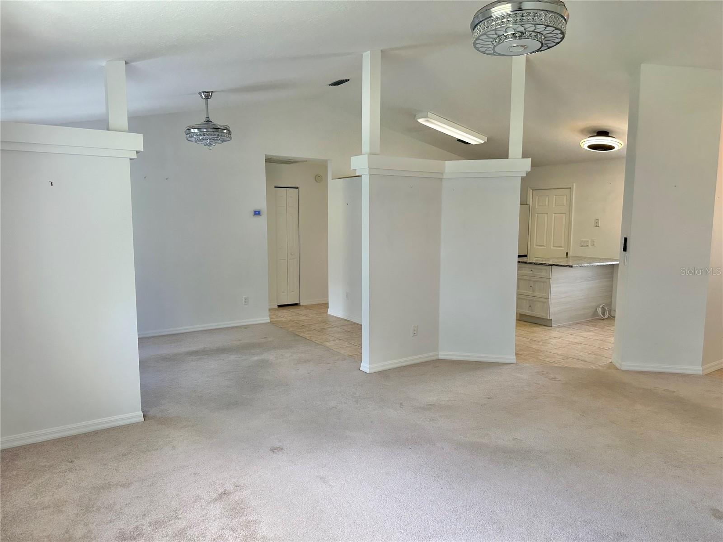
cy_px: 271
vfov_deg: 56.8
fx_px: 501
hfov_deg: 71.6
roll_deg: -0.5
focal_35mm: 24
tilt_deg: -5.9
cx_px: 362
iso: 125
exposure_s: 1/90
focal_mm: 6.86
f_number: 1.78
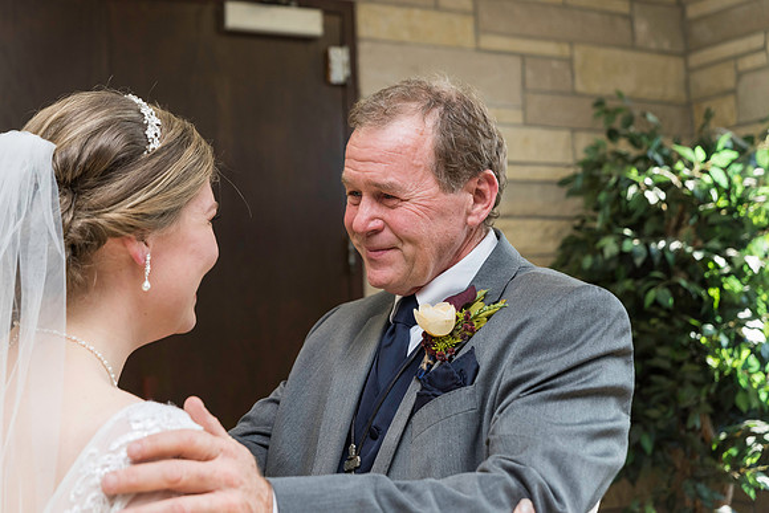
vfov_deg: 23.4
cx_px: 384
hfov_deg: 34.5
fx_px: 1239
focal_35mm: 58
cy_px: 256
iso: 640
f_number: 4.5
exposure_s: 1/200
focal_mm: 58
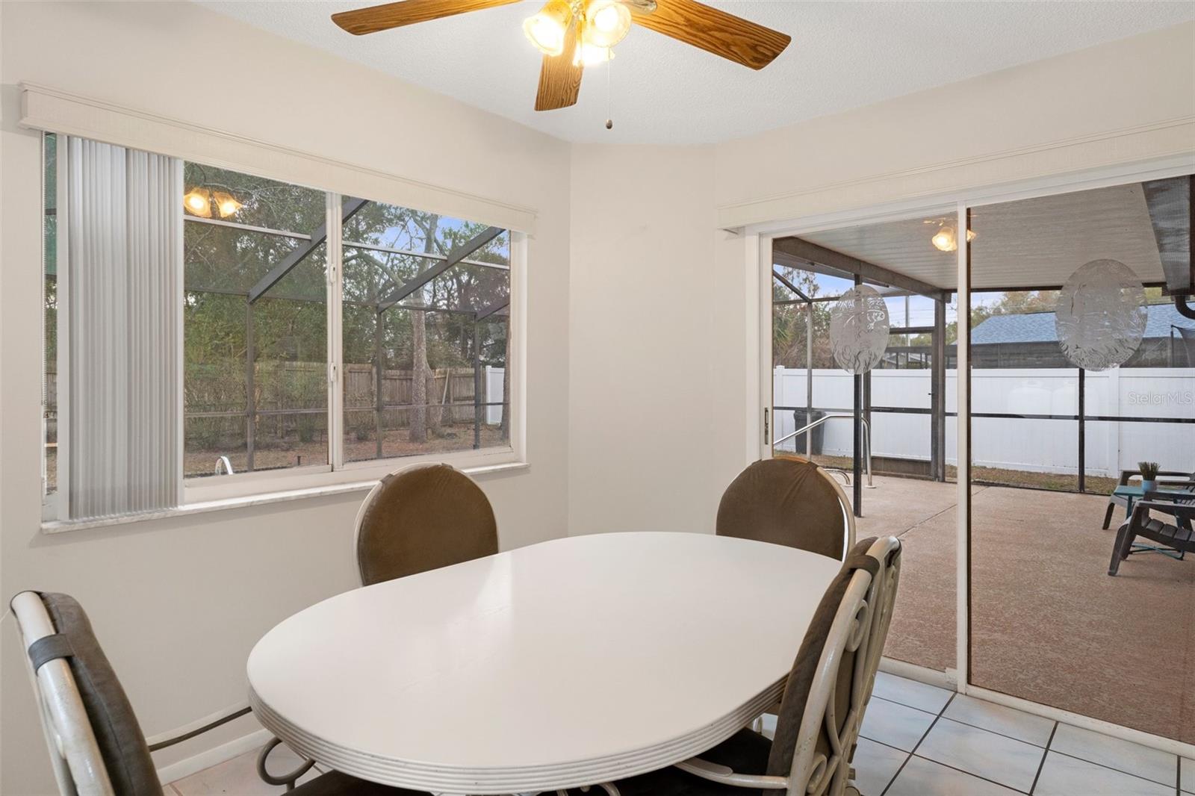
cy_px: 398
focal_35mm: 20
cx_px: 598
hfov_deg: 85.4
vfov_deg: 63.2
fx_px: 647
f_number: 8
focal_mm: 13
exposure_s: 1/3
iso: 320
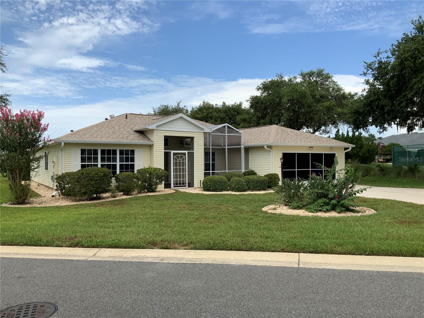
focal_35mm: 29
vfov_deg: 48.2
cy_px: 159
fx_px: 355
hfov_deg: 61.7
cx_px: 212
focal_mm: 3
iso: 16
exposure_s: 1/2227
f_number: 1.8
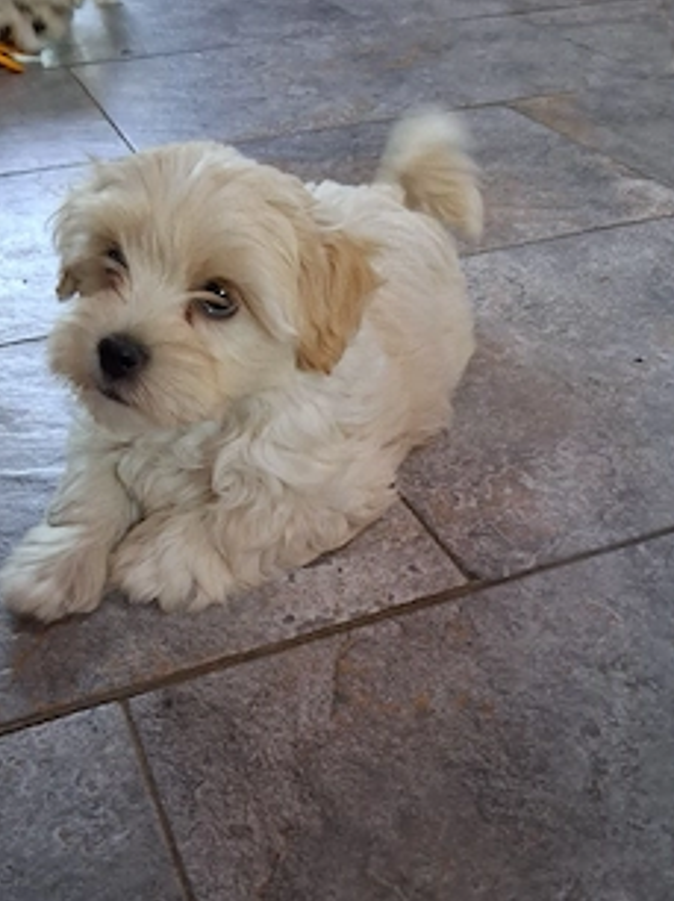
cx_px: 241
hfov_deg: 41.4
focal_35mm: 34
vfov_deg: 53.8
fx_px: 884
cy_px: 509
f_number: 1.8
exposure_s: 1/33
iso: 500
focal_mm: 3.98
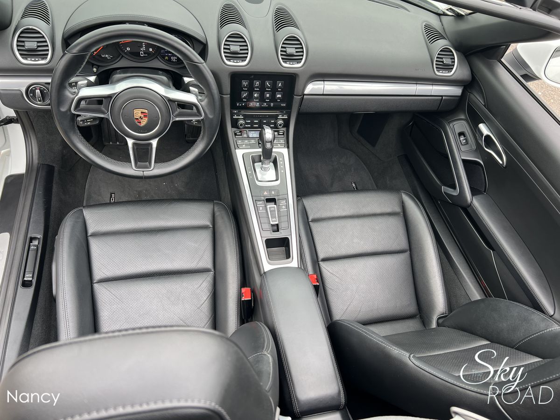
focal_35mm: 26
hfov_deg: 67.3
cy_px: 210
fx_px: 421
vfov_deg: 53.1
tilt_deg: -49.5
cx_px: 280
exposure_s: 1/208
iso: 40
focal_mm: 5.7
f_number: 1.5
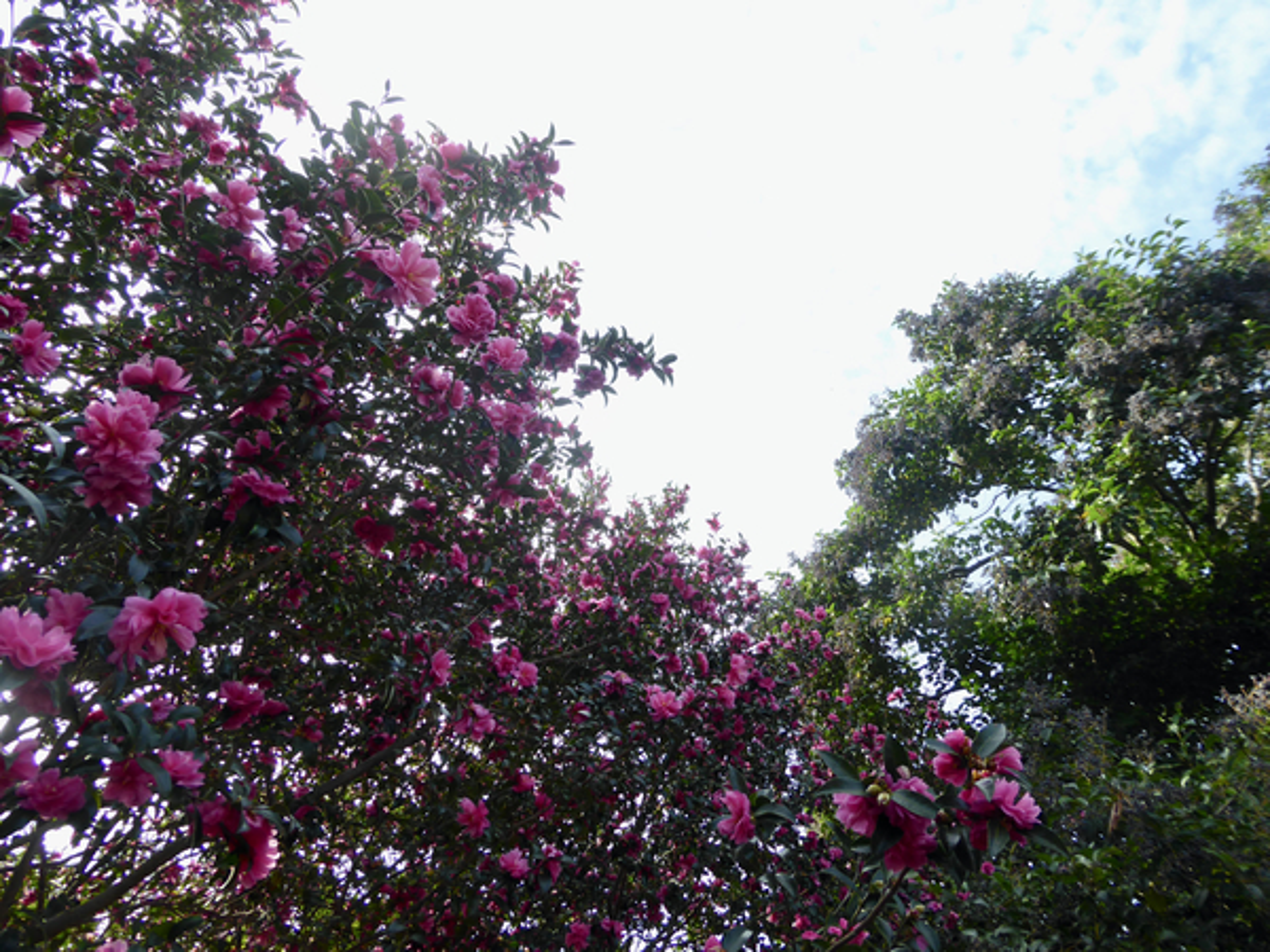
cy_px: 476
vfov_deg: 56.8
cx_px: 635
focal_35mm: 24
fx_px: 881
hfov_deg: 71.6
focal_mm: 4.3
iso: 100
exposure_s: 1/250
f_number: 3.3
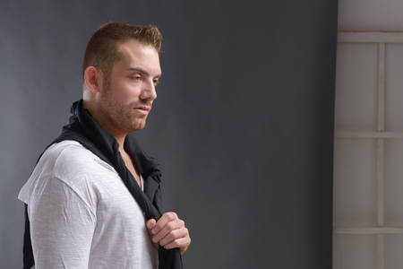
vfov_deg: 21.9
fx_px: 694
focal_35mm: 62
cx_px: 202
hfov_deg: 32.4
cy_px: 134
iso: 100
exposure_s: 1/160
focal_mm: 62
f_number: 9
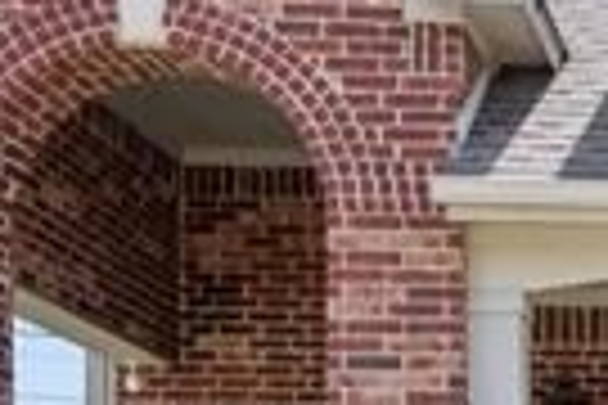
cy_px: 664
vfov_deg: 9.6
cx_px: 1121
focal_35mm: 137
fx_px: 2314
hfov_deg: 13.3
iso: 400
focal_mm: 18
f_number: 8
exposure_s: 1/1600
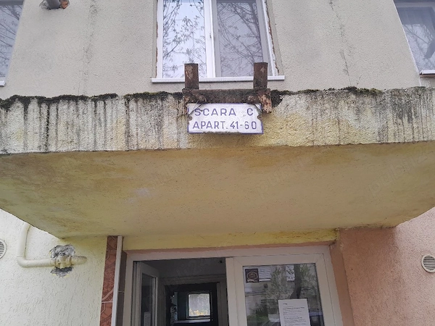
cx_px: 218
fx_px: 327
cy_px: 163
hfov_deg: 67.3
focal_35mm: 26
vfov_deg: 53.1
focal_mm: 3.98
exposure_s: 1/100
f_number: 1.8
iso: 40
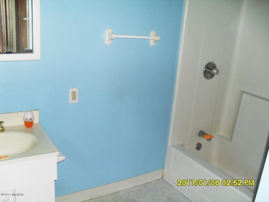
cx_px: 134
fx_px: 272
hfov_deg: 52.6
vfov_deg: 40.7
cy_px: 101
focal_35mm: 35
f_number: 3.2
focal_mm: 6.3
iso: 200
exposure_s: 1/45
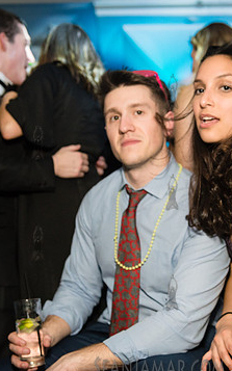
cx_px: 172
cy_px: 192
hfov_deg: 20.5
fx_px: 638
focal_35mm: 63
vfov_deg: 32.5
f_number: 3.5
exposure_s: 1/400
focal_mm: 38
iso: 2500
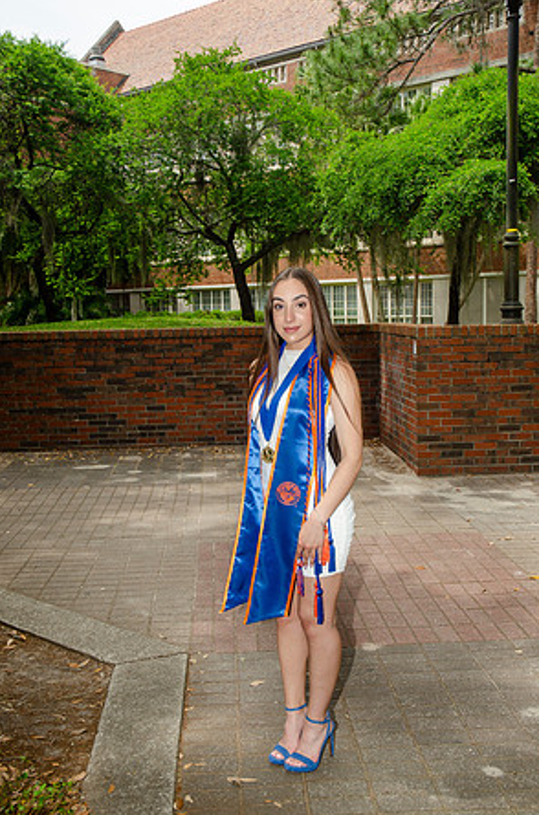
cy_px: 410
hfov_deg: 32.4
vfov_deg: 47.5
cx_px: 271
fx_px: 927
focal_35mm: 41
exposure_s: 1/250
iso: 100
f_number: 5
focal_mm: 27
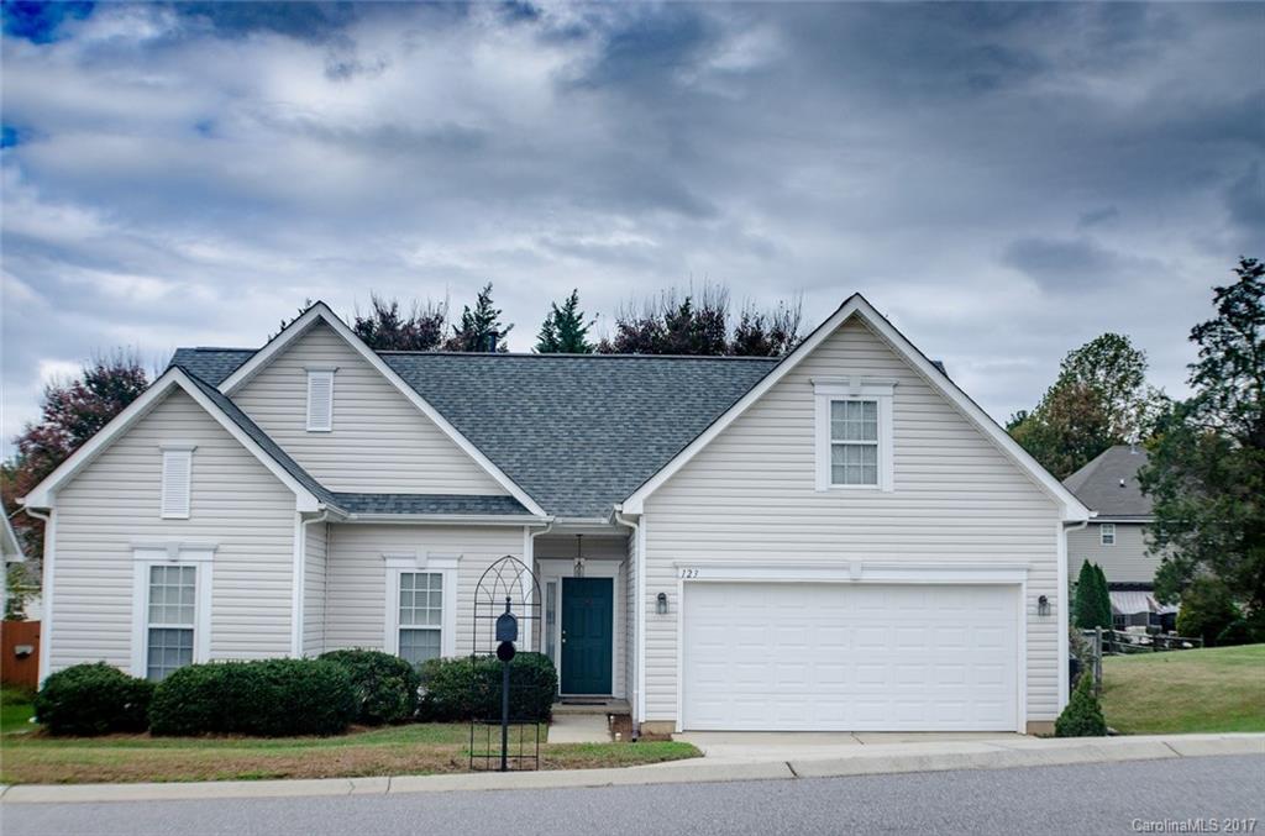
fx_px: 1840
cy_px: 418
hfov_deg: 37.9
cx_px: 632
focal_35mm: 52
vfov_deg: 25.6
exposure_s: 1/500
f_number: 5.6
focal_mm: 35
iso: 100
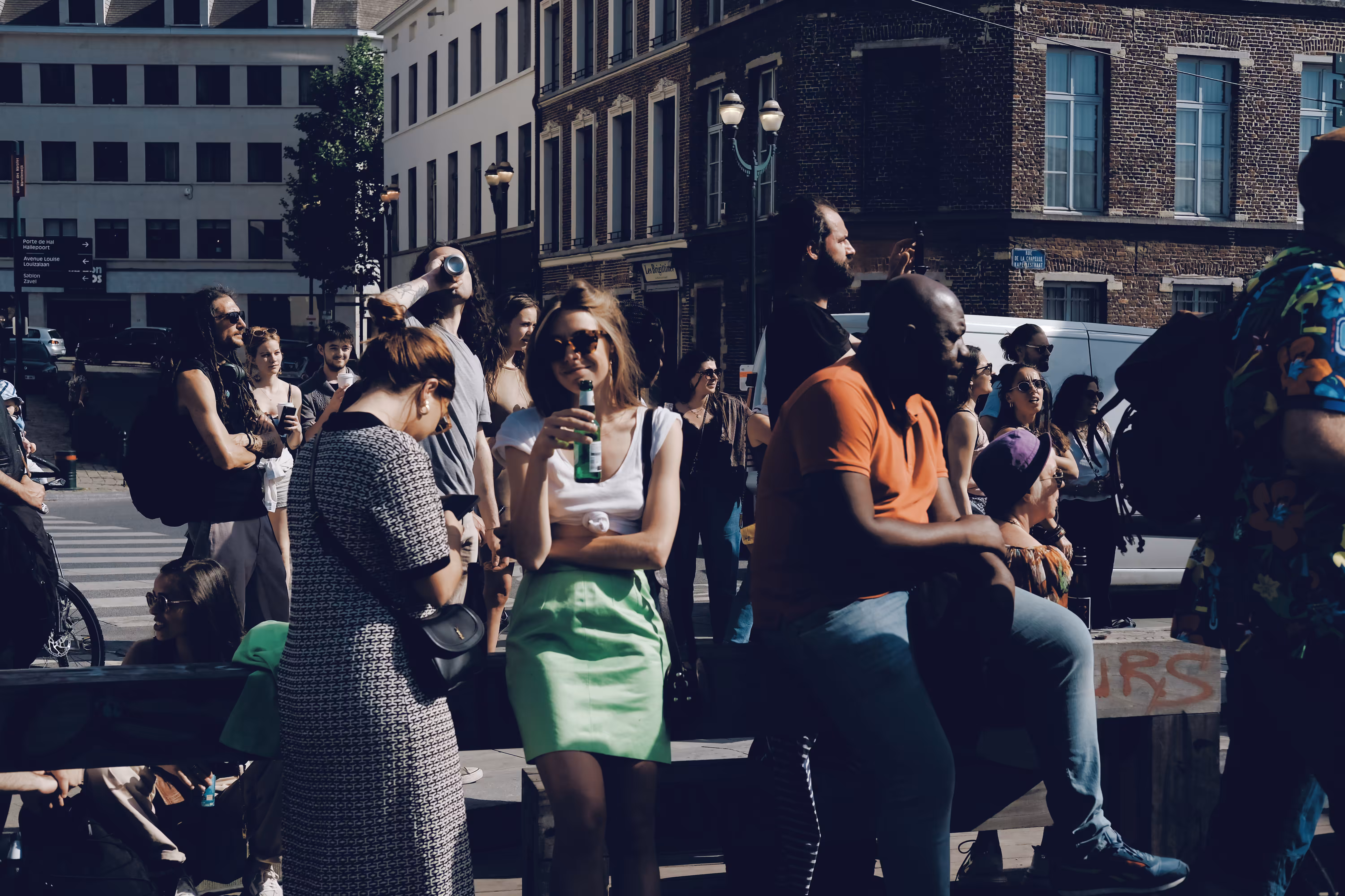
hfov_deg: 37.5
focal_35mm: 53
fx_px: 1980
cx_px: 672
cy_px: 448
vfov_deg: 25.5
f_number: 5.6
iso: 400
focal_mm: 35
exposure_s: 1/3200
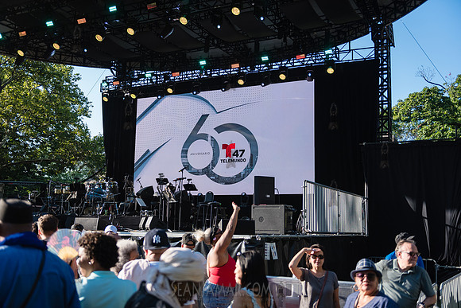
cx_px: 230
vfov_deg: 33.4
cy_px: 154
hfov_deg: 48.4
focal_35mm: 40
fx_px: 512
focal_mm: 40
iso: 500
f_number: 2.8
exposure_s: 1/2500
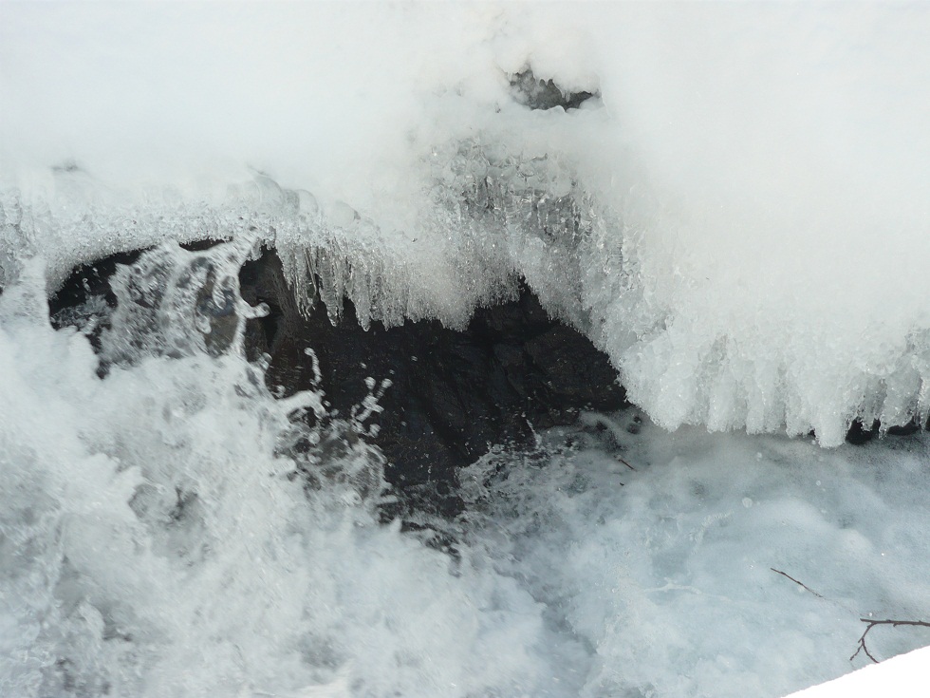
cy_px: 349
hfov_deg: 40.4
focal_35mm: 47
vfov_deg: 30.9
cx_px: 465
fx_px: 1263
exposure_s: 1/320
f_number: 3.1
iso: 100
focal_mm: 7.8
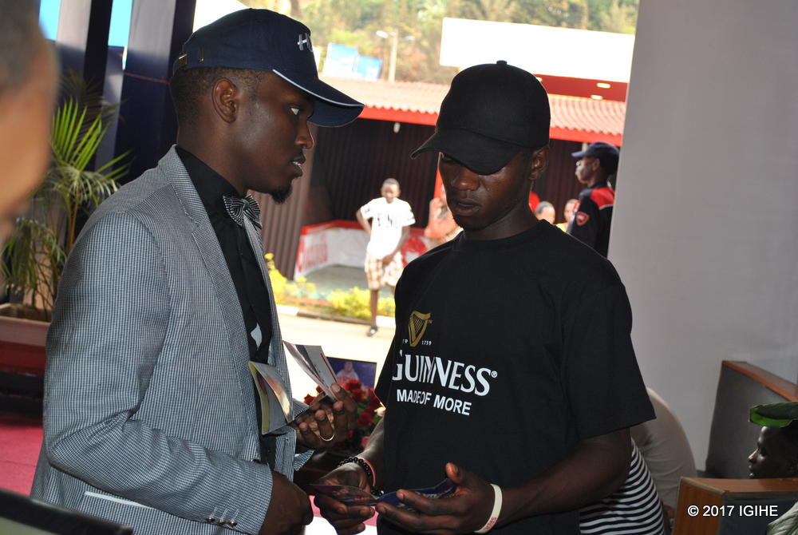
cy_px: 268
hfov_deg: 33.4
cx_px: 399
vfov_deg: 22.7
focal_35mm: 60
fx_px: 1332
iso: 200
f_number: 5.3
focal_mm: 40
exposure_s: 1/60
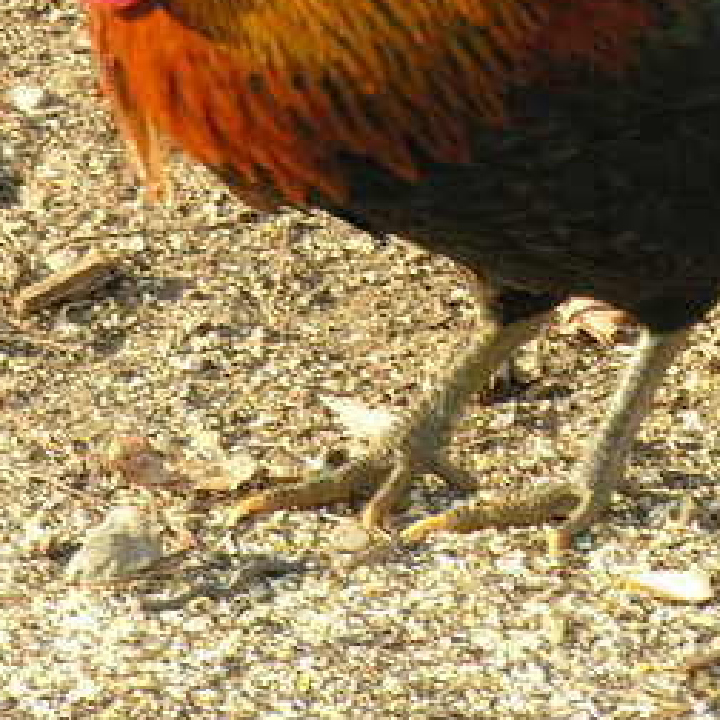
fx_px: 16543
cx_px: 537
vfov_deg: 2.5
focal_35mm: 703
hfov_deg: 2.5
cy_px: -40
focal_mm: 64.5
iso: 50
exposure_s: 1/48.2
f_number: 5
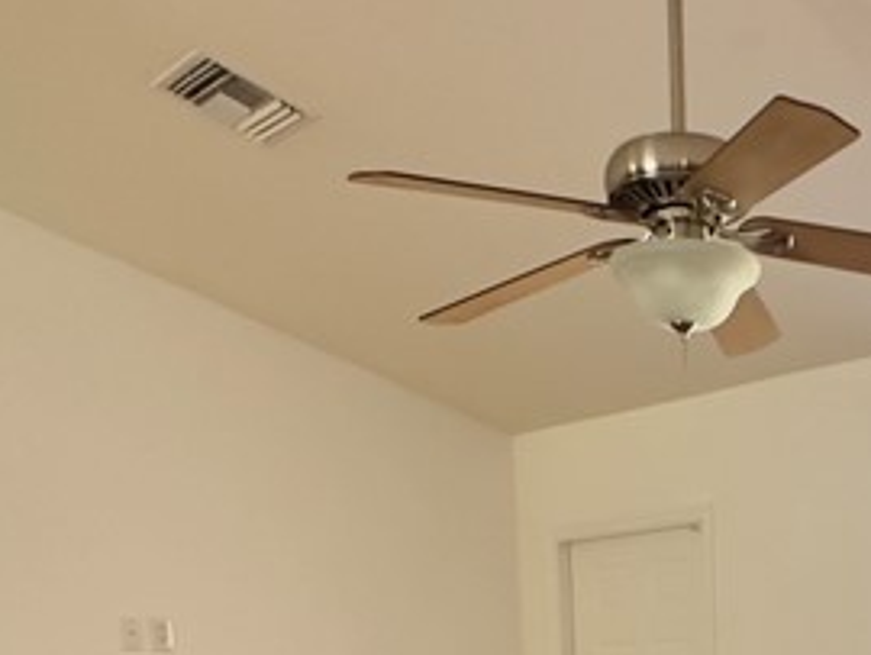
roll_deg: +0.6
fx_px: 1335
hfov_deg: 34.1
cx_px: 790
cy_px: 1026
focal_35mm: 53
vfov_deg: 22.0
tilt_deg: -13.3
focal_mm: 2.22
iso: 400
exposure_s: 1/60
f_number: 2.2
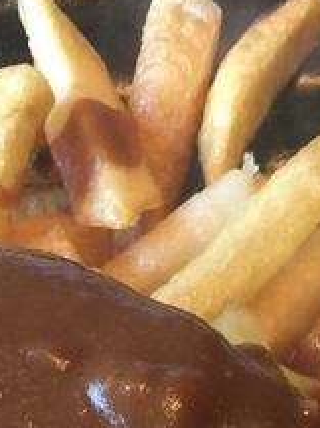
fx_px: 1357
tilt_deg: -64.1
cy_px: 688
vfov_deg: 16.0
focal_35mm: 110
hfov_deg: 13.3
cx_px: 302
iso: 40
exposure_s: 1/15
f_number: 2.2
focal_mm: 4.15
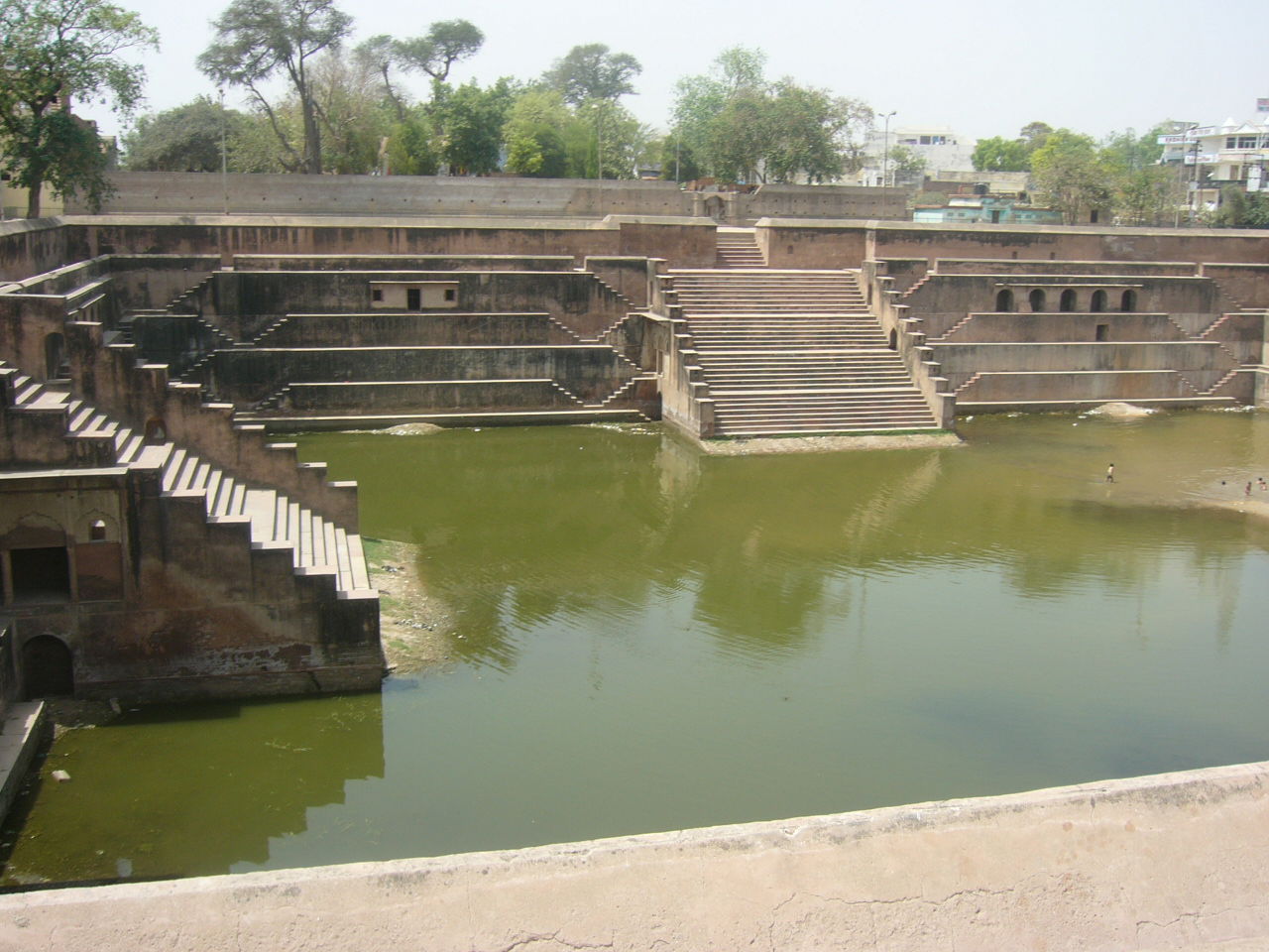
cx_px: 634
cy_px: 476
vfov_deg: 40.7
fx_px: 1283
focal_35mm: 35
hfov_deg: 52.6
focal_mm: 5.8
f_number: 8
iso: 50
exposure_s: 1/80
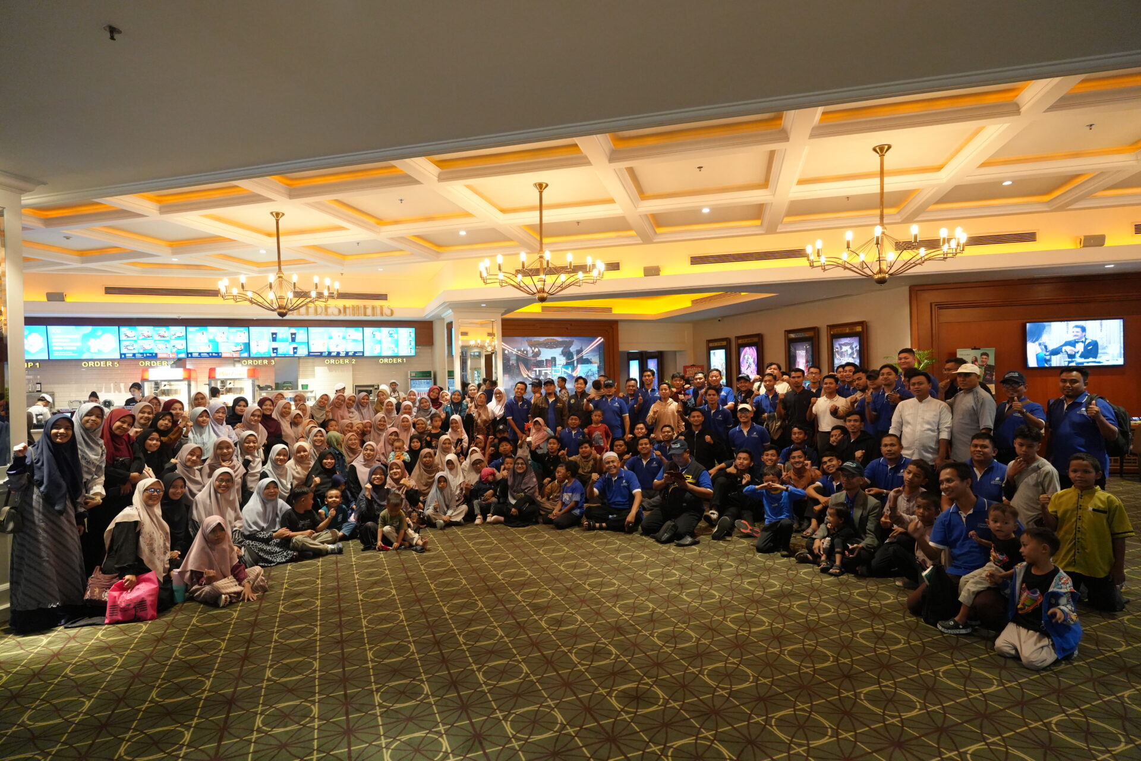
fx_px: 634
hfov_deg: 84.0
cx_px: 570
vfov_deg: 61.9
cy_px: 380
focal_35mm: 20
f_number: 4
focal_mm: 20
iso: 5000
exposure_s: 1/80
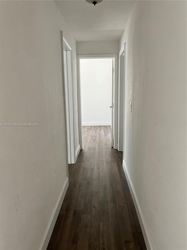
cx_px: 94
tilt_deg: -8.3
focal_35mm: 26
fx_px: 187
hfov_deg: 53.1
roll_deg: -0.1
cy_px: 125
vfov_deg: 67.3
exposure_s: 1/60
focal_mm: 5.1
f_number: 1.6
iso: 125
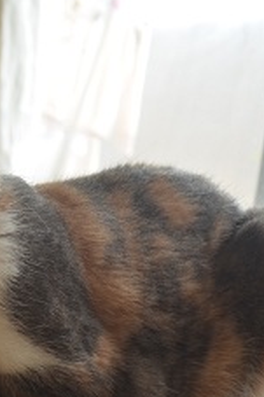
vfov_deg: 26.0
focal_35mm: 78
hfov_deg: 16.2
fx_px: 859
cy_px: 202
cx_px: -109
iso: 100
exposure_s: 1/30
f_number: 4
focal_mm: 24
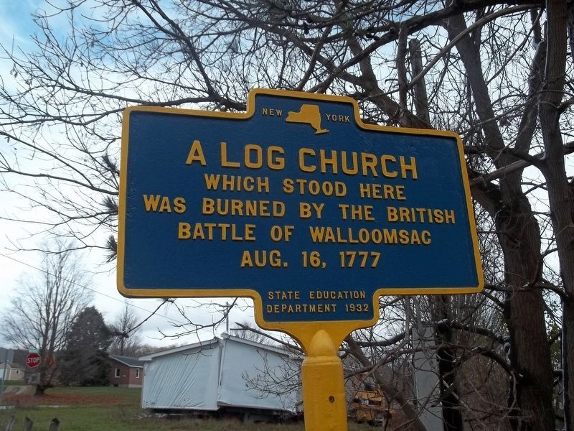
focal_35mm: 33
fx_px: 547
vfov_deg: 42.9
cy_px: 216
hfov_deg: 55.4
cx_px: 287
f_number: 3.3
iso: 64
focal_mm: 5.9
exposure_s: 1/400
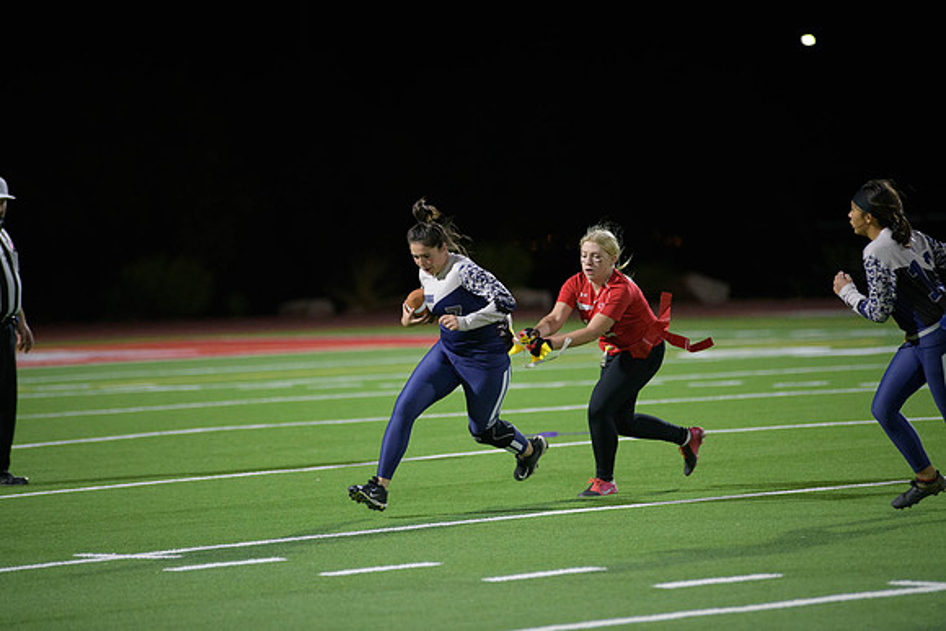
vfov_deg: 6.9
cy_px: 316
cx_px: 473
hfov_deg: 10.3
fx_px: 5257
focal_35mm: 200
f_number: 2.8
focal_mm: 200
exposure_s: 1/640
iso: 3600
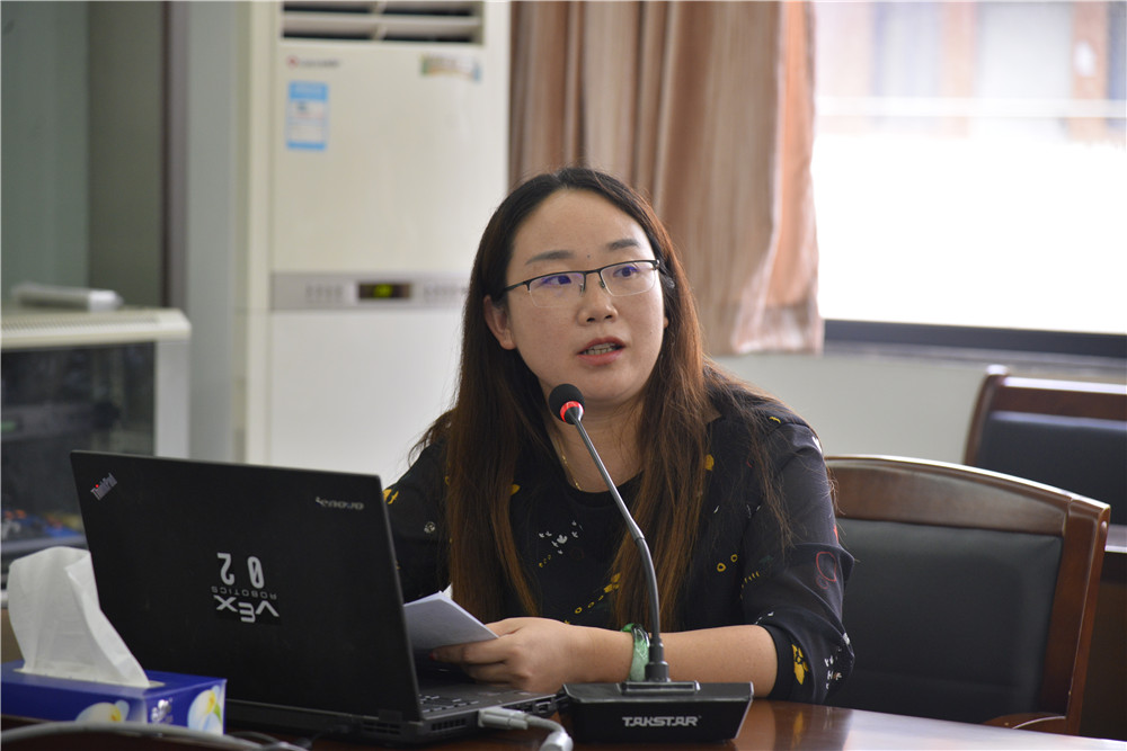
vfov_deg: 11.4
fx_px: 3757
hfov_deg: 17.1
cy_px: 376
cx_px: 564
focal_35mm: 120
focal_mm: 120
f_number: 5
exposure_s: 1/100
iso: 1000
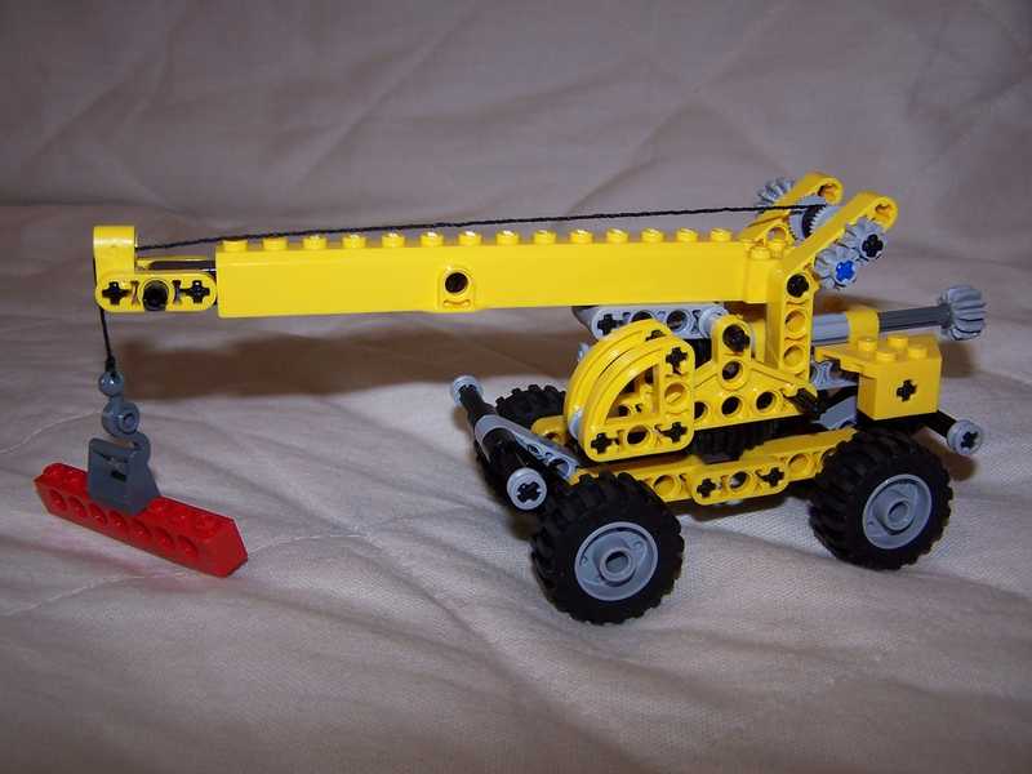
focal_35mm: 38
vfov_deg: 37.7
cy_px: 387
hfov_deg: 49.0
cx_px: 516
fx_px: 1133
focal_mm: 6.3
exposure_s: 1/60
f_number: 2.8
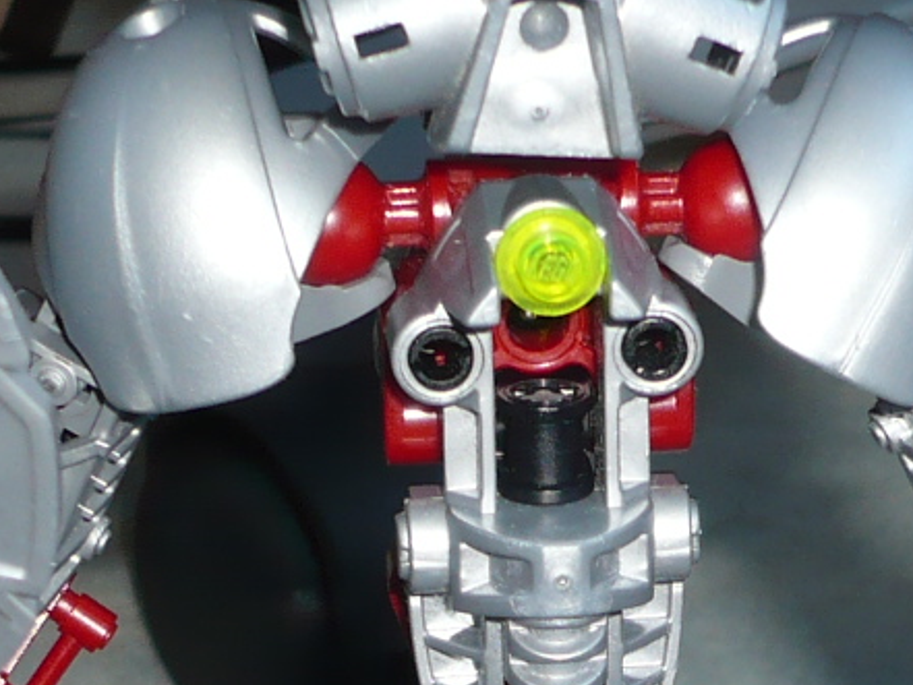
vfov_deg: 11.4
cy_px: 894
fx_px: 3351
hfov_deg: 15.5
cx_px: 592
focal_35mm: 127
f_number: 2.8
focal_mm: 5.8
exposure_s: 1/30
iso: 100
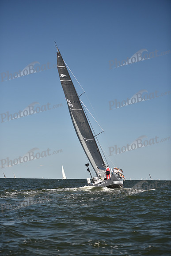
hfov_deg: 16.7
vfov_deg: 24.8
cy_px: 128
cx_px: 86
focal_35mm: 82
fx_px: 584
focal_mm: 82
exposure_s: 1/1600
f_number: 2.8
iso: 250
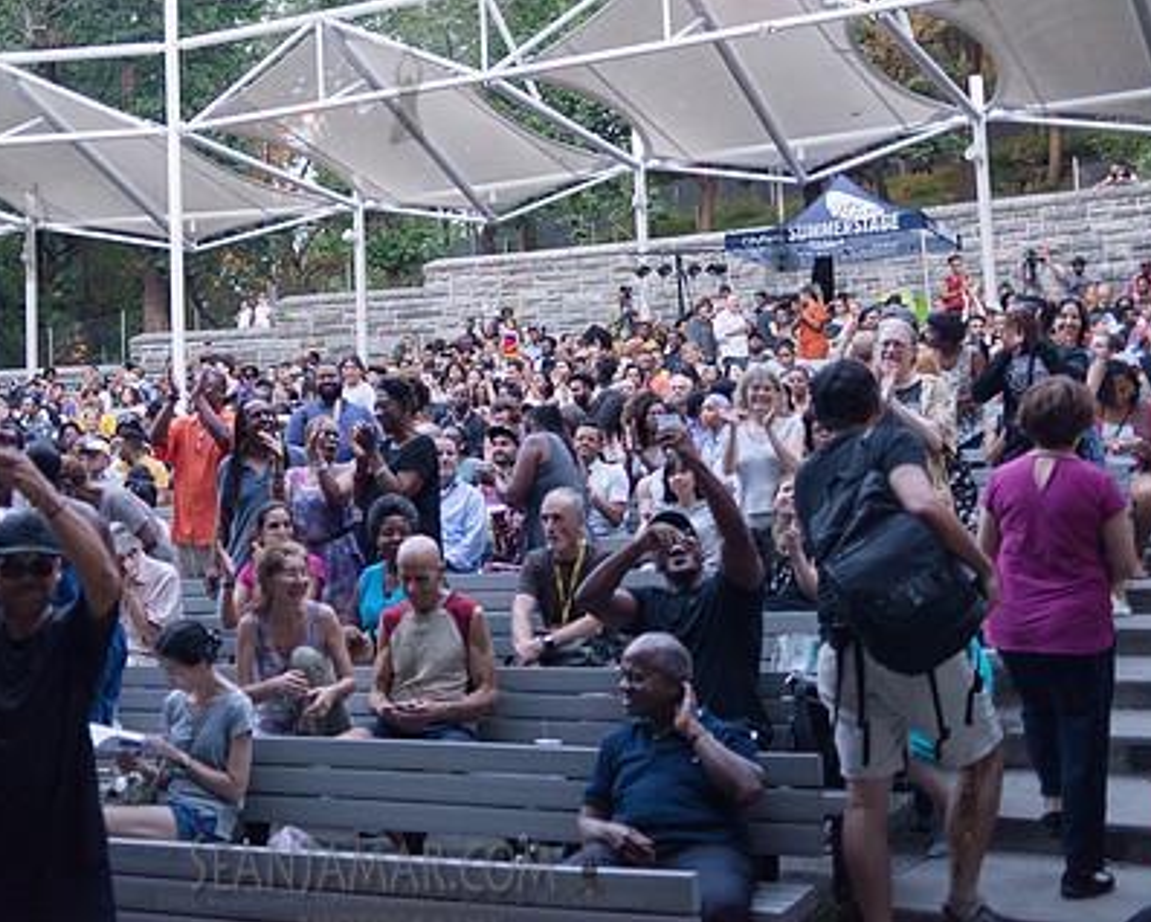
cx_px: 406
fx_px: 1636
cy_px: 373
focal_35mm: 48
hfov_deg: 38.4
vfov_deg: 31.4
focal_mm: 35
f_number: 2
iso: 1250
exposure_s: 1/100
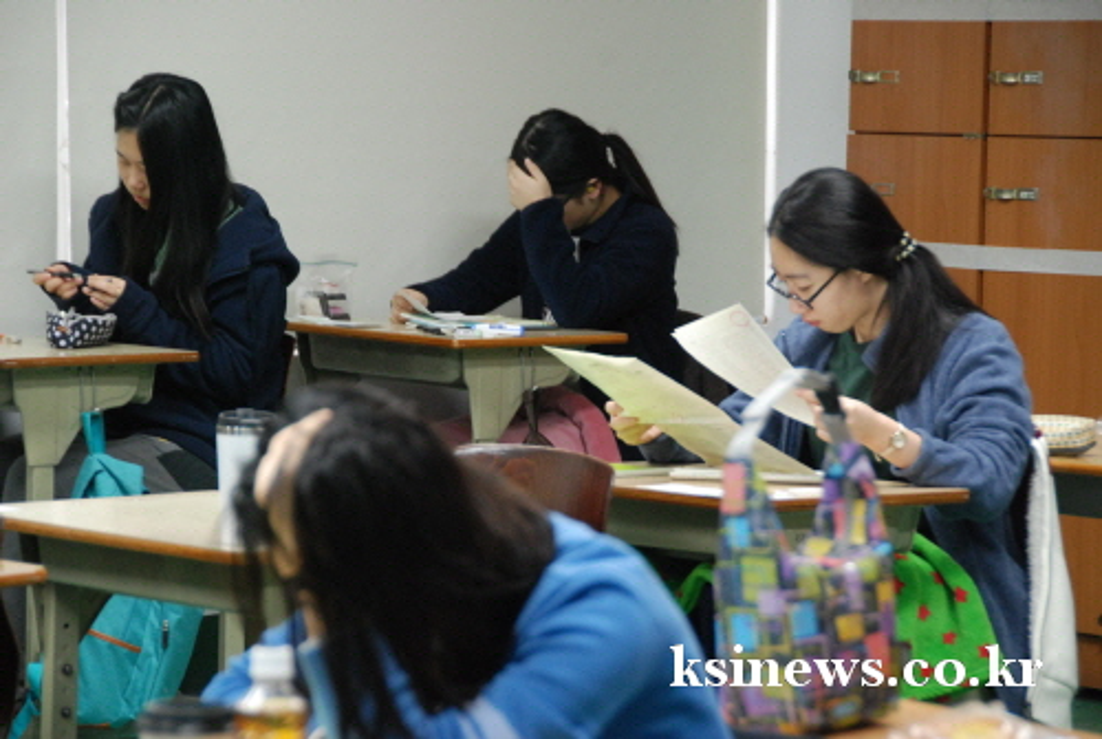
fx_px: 4828
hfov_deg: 13.0
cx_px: 551
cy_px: 370
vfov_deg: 8.7
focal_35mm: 158
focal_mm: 105
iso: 1250
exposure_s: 1/30
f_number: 5.6
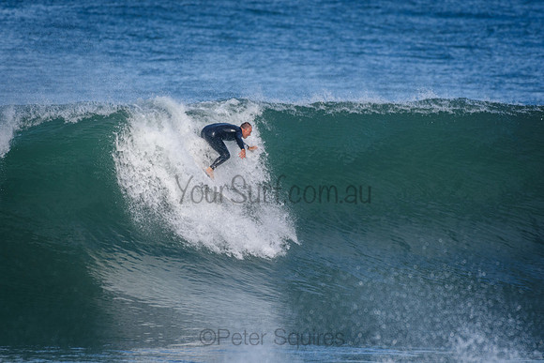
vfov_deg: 1.8
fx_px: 11335
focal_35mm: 750
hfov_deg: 2.7
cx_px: 272
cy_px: 182
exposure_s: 1/2000
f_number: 5.6
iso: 400
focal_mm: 500
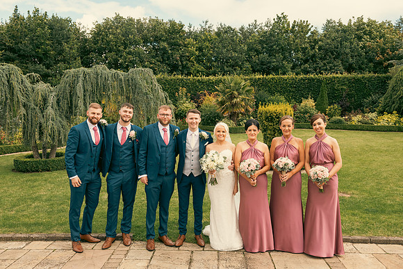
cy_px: 134
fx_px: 358
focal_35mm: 32
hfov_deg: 58.7
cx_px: 202
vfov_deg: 41.1
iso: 160
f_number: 6.3
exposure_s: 1/320
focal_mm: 32
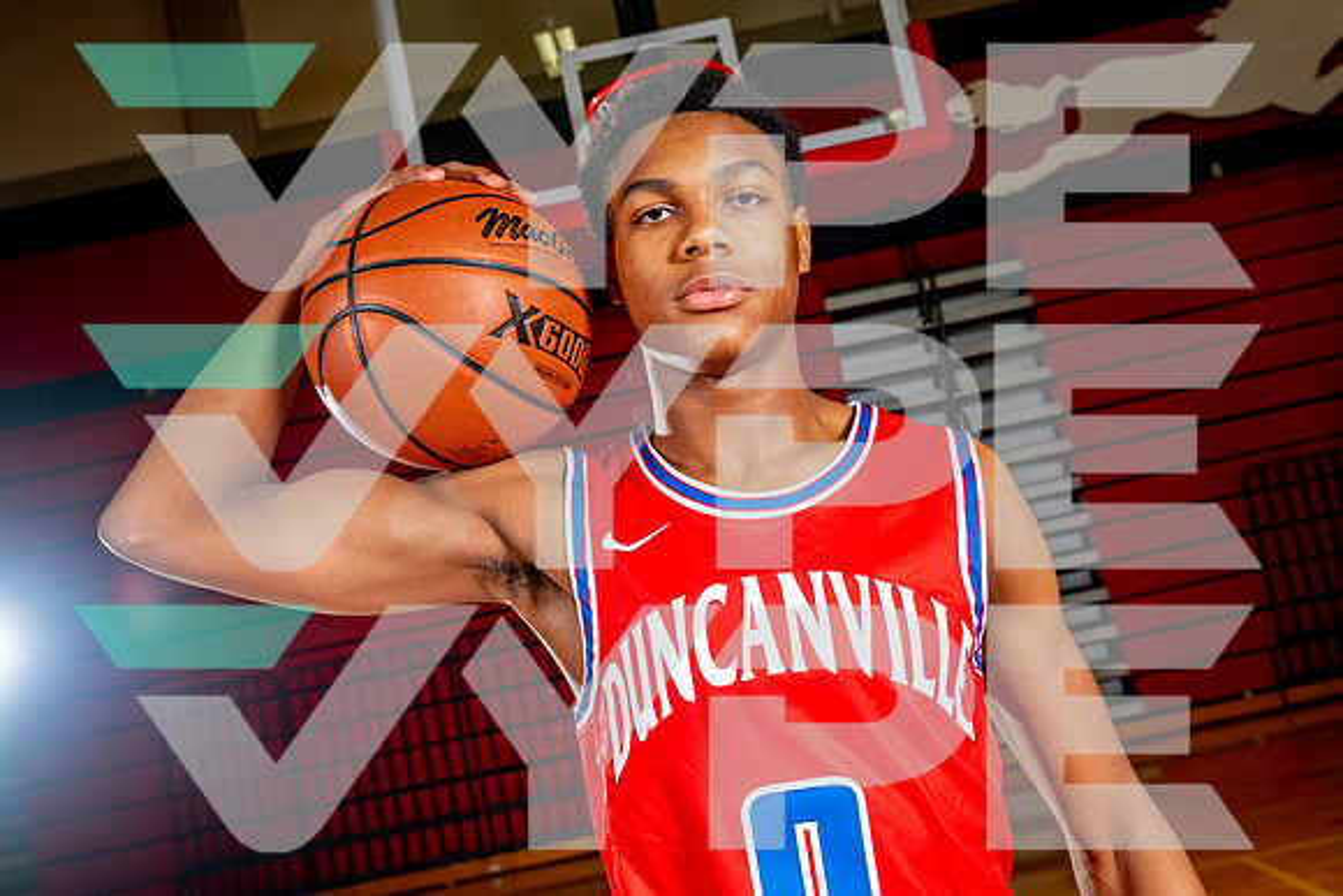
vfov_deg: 40.0
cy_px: 448
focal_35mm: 33
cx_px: 672
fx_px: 1231
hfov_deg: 57.2
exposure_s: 1/125
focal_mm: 33
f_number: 5.6
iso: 100
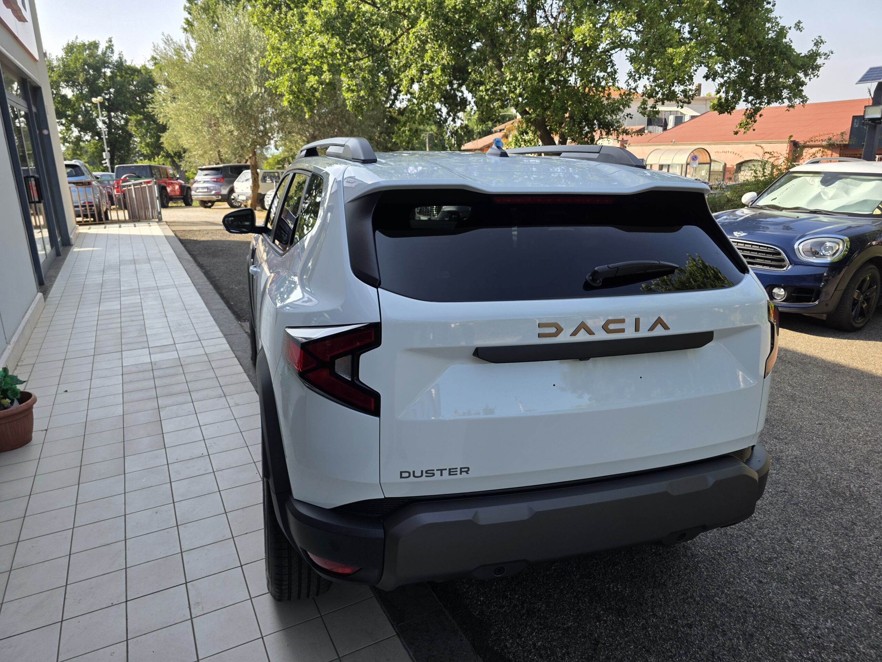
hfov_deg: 73.9
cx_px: 441
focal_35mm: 23
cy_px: 331
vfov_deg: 58.9
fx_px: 586
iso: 80
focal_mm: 6.3
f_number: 1.7
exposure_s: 1/1538
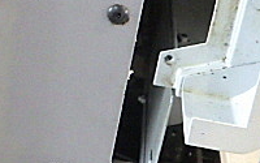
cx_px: -140
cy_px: 12
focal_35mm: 95
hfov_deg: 19.0
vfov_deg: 13.6
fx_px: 673
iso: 1600
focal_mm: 5
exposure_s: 1/45
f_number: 3.5
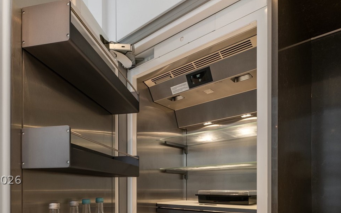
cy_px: 179
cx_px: 160
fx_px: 232
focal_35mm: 25
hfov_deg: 72.5
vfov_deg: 45.9
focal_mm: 14
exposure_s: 1/15
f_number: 7.1
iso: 320
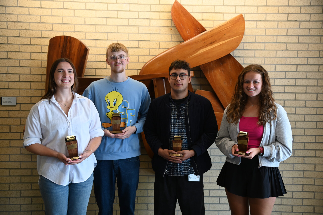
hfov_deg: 50.7
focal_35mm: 38
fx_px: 341
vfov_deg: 35.0
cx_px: 162
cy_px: 108
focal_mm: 38
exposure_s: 1/40
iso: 360
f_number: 4
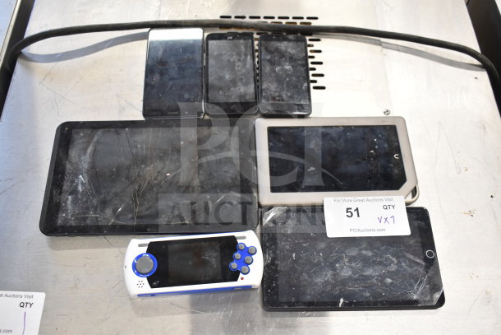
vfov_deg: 38.4
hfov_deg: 55.1
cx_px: 250
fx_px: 480
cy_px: 168
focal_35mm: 34
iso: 900
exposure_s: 1/40
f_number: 3.8
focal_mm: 23
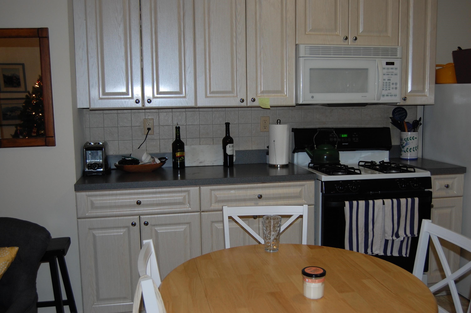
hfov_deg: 53.2
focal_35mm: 36
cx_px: 236
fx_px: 471
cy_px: 156
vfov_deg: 36.8
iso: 400
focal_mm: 24
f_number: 4
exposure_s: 1/60
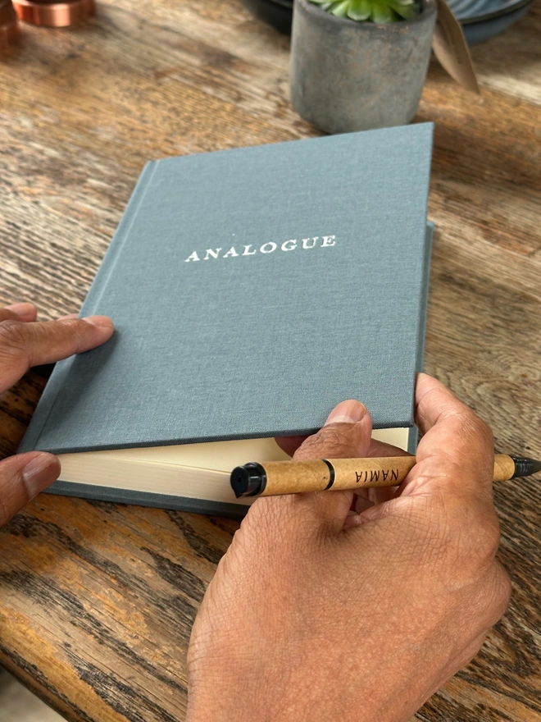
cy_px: 361
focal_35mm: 48
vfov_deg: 39.7
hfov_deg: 30.3
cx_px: 270
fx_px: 1000
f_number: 1.78
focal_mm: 6.86
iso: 80
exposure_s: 1/115
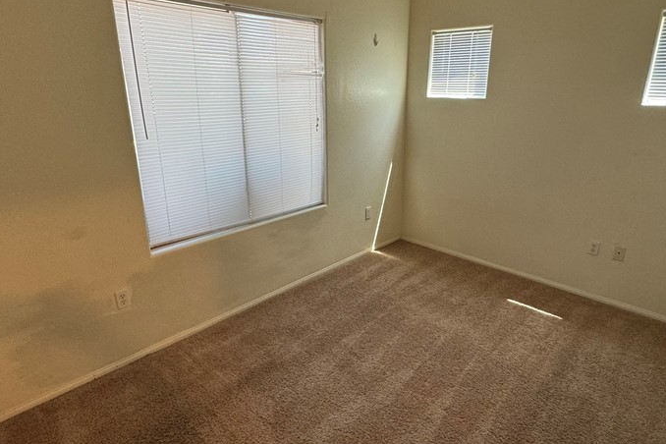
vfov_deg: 57.2
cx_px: 354
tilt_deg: -15.8
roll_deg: -0.3
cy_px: 210
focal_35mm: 22
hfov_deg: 78.5
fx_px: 407
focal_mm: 2.22
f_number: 2.2
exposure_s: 1/60
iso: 200
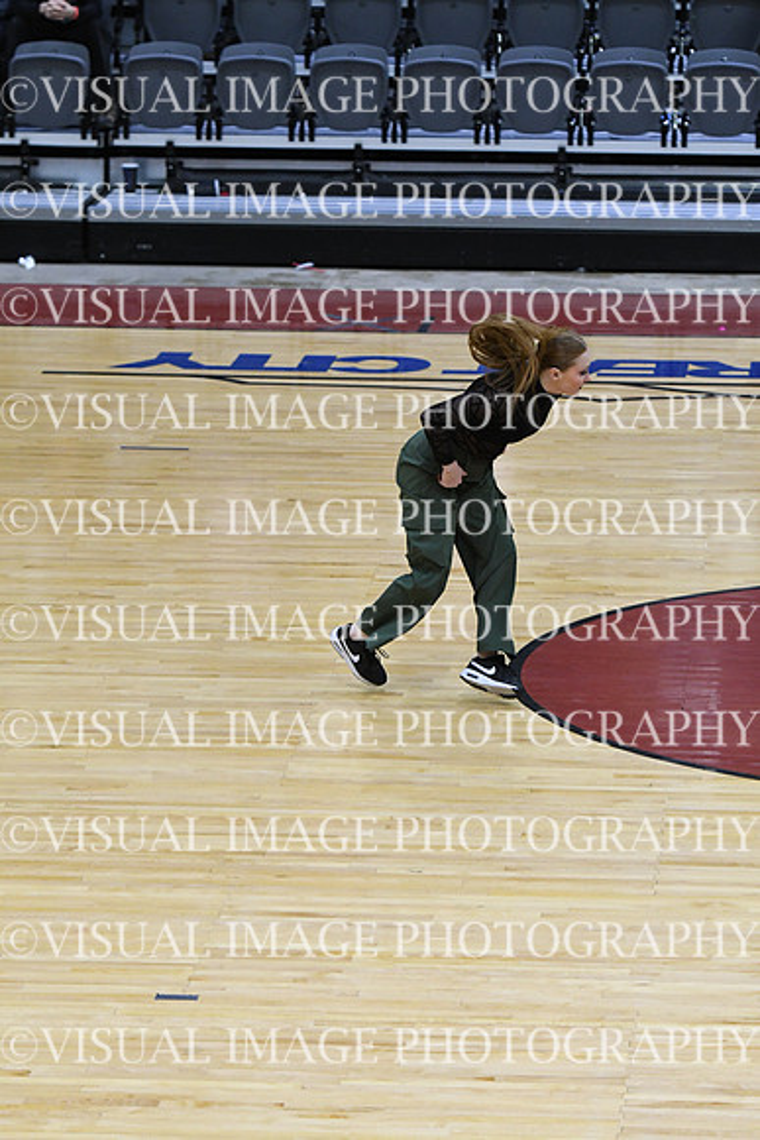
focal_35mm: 165
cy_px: 570
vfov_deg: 12.4
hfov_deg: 8.3
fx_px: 5221
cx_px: 380
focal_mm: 110
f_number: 3.2
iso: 3200
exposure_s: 1/400
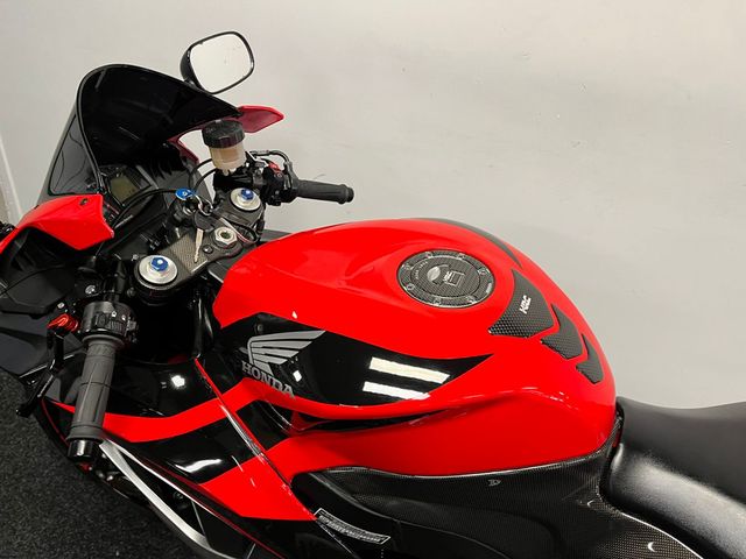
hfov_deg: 67.3
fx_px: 560
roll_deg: -4.9
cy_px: 280
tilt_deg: -32.3
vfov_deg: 53.1
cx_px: 373
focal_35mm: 26
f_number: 1.6
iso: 100
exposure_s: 1/50
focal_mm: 5.1
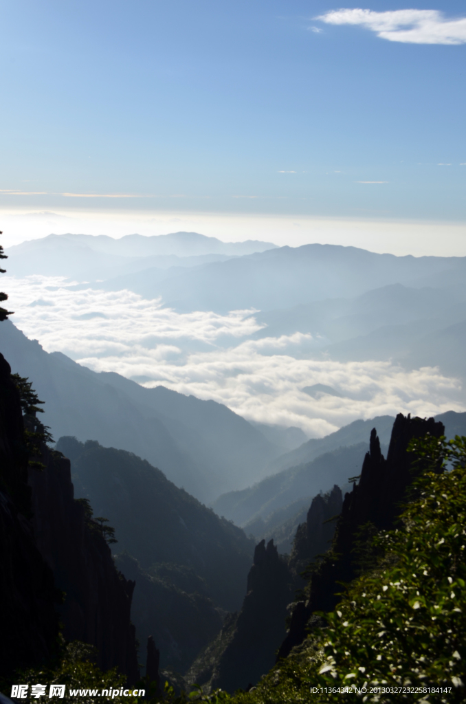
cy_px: 352
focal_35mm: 48
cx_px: 233
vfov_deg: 41.2
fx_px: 936
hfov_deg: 27.9
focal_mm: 32
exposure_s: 1/200
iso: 100
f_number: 13
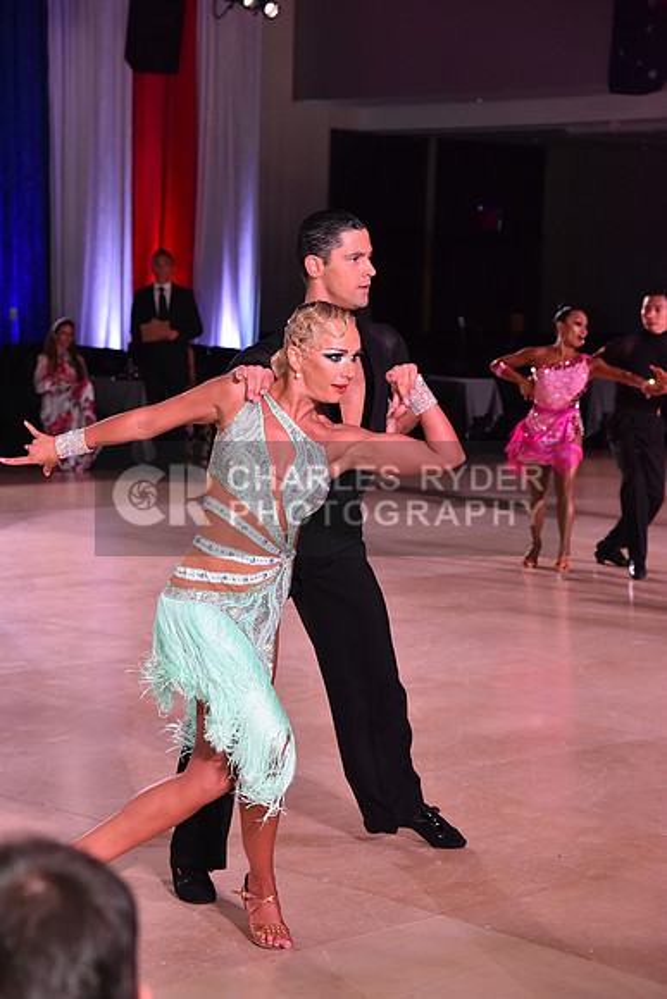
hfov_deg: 16.1
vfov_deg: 23.9
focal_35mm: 85
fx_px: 2361
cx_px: 334
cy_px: 500
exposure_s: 1/320
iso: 2500
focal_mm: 85
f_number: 7.1
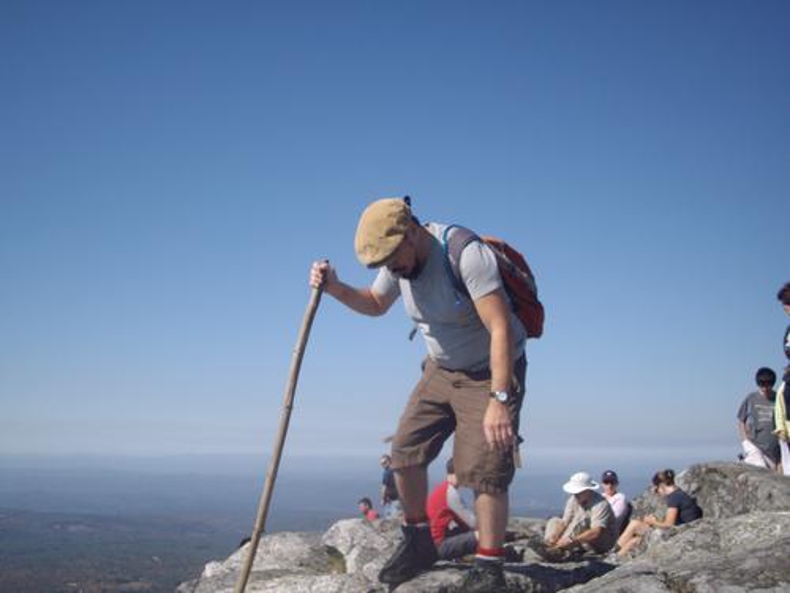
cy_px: 296
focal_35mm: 46
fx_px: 1050
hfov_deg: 41.2
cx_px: 395
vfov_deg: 31.5
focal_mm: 7.6
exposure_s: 1/400
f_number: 6.3
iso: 80
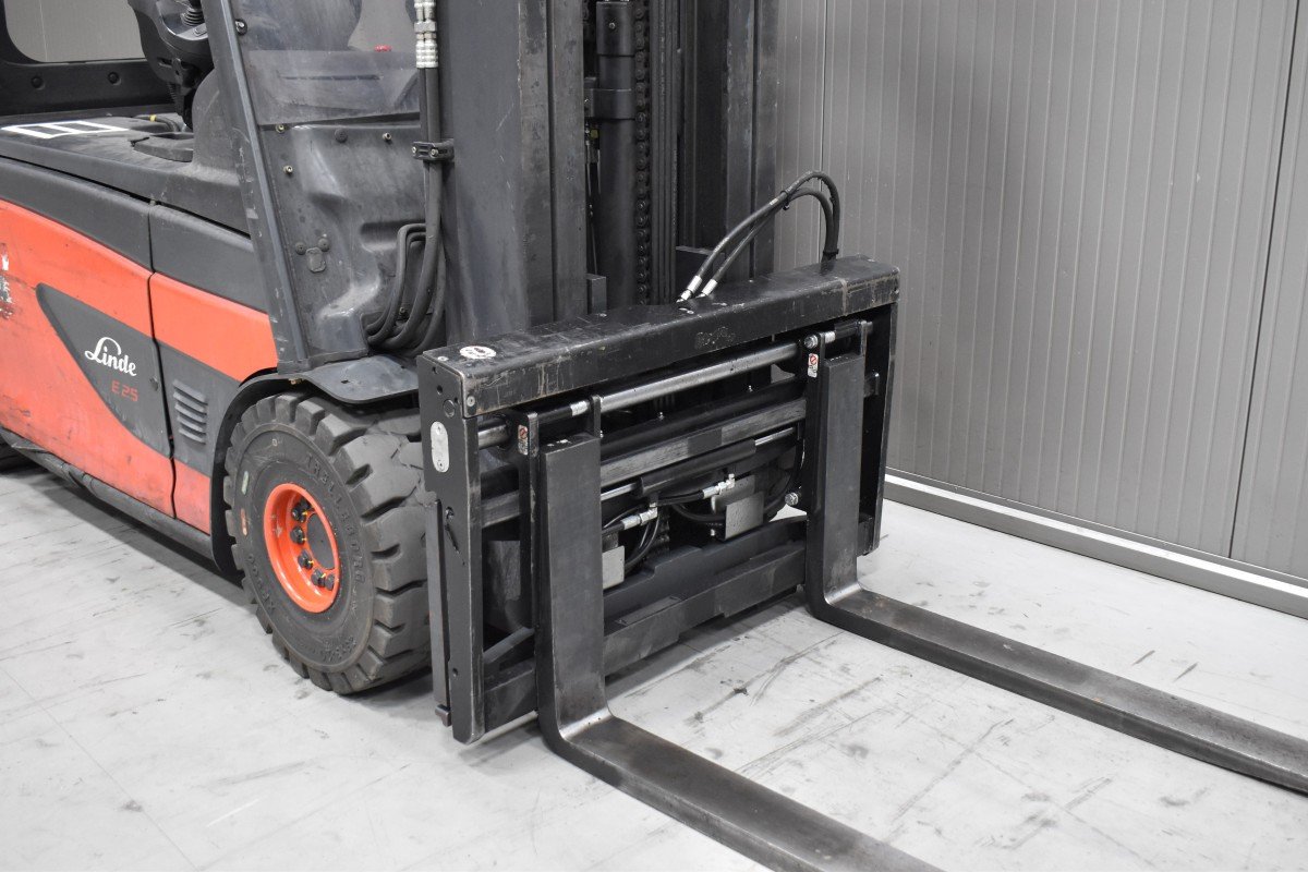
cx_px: 654
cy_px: 436
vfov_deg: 35.5
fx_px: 1362
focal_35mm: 38
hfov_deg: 51.3
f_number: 4.5
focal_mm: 25
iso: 1600
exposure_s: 1/30
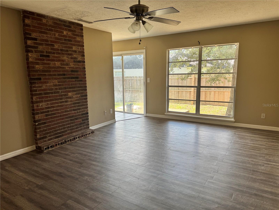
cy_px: 105
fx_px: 193
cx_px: 140
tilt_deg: -9.9
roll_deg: +1.5
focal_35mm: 24
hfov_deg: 71.6
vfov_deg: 56.8
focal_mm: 6.76
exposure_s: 1/190
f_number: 1.78
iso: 64
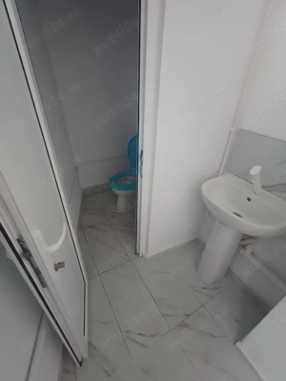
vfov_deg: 94.5
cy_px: 190
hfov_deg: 78.1
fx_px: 176
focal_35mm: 16
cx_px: 143
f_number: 2.2
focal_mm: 1.64
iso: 640
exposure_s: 1/14.3
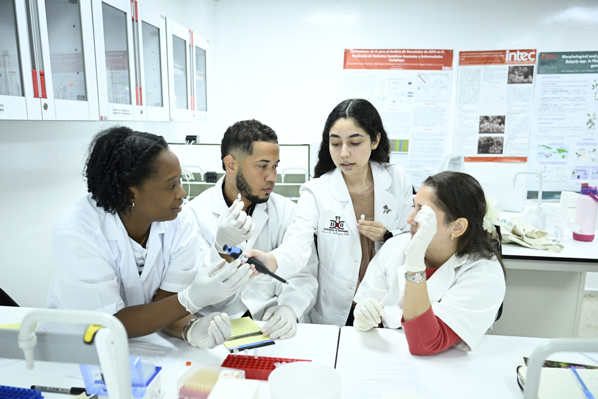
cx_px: 299
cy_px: 200
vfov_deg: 43.6
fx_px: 498
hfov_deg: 61.9
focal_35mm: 30
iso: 1250
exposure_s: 1/200
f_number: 3.5
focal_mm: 30
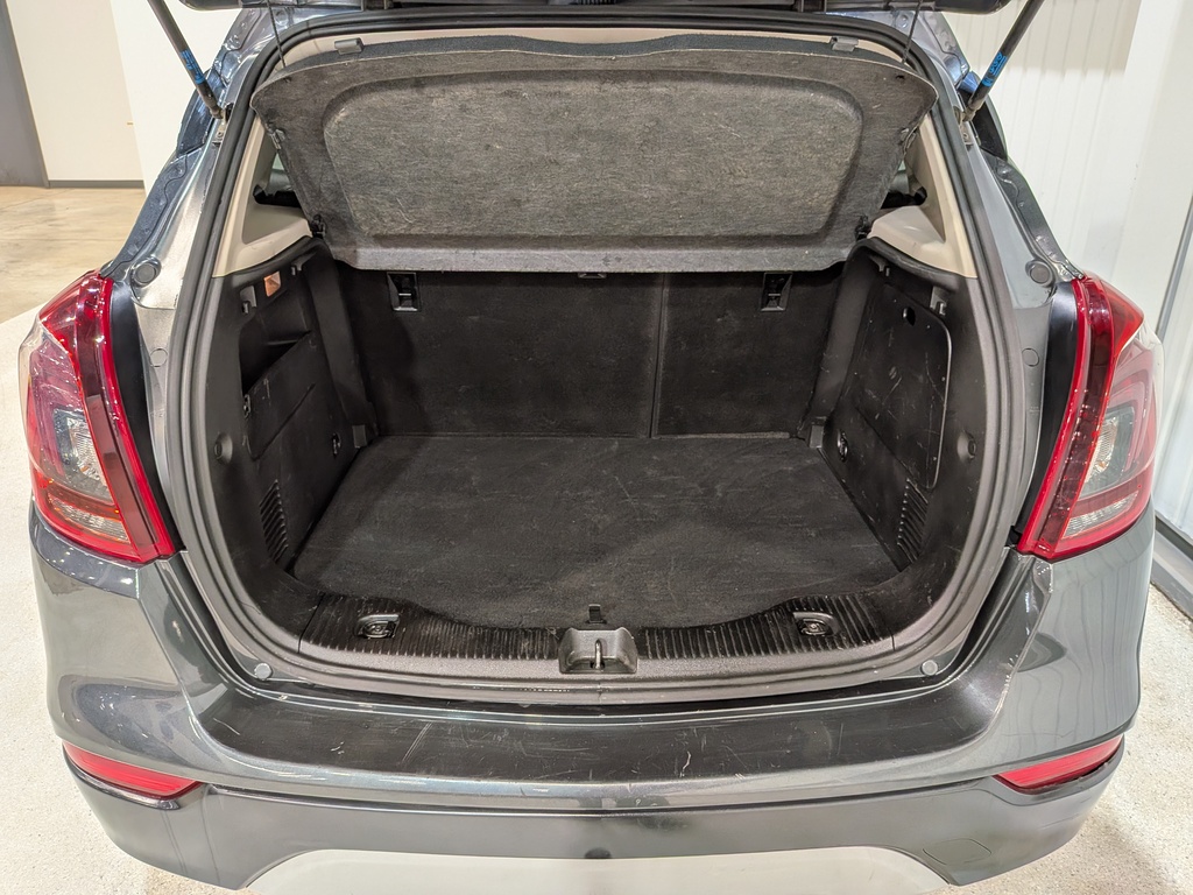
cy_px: 448
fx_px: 827
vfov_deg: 56.8
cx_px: 596
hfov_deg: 71.6
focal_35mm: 24
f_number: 1.7
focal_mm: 4.53
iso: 164
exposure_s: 1/120
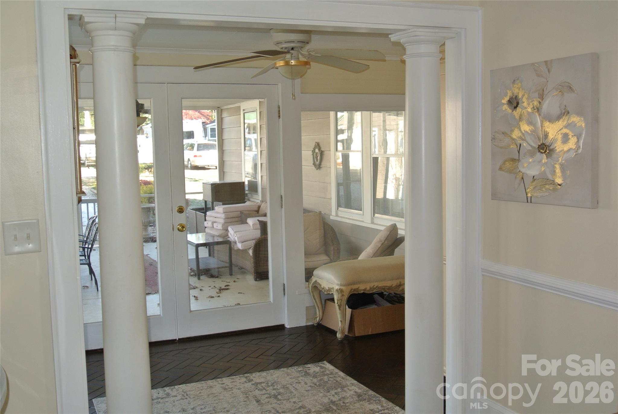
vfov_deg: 34.3
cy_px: 207
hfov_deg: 49.5
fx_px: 670
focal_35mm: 39
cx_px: 309
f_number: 4
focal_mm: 14.5
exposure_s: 1/60
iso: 250
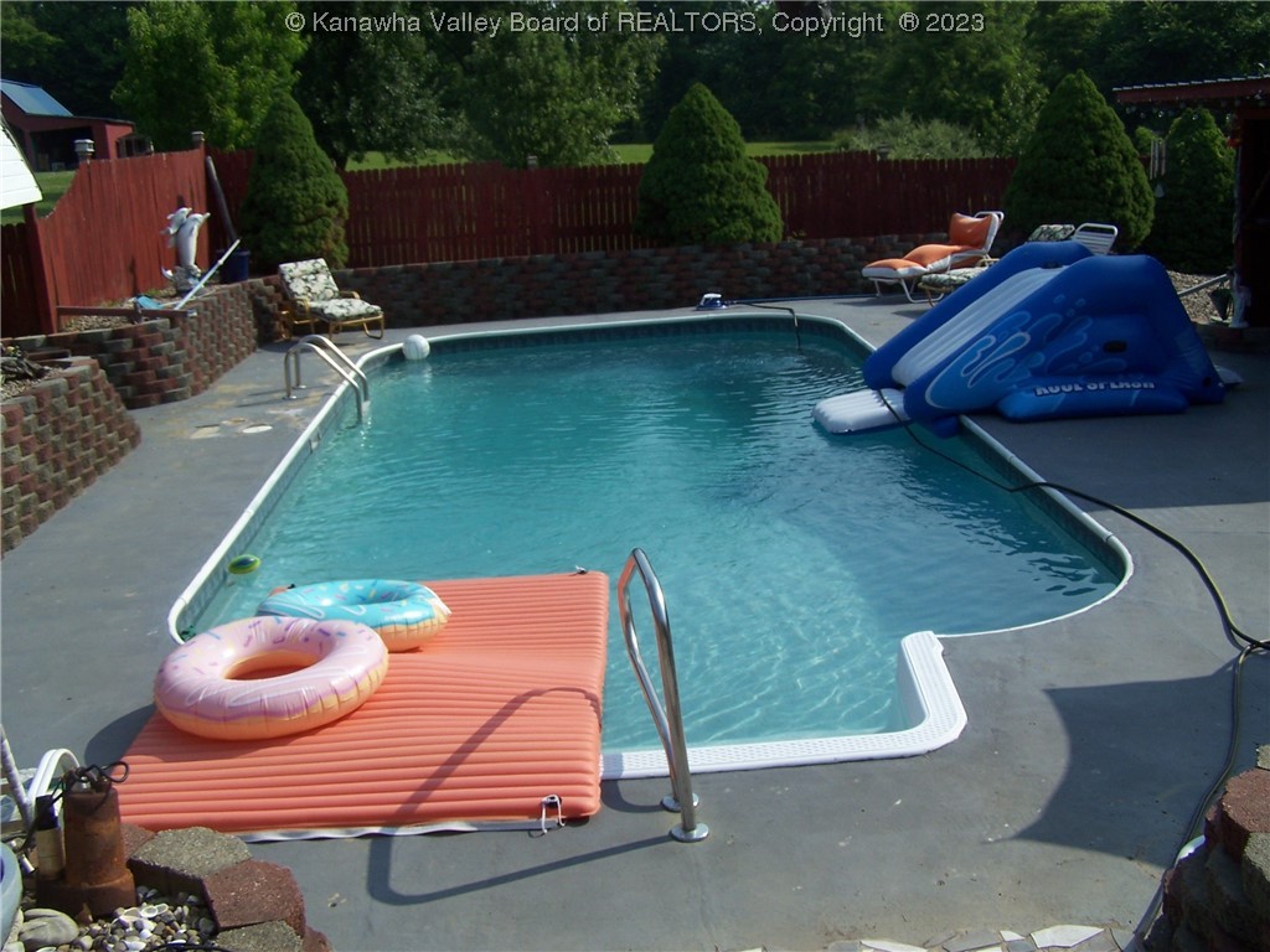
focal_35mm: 38
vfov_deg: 37.7
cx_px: 635
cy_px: 476
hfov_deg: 49.0
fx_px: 1394
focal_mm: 6.3
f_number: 4
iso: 80
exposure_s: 1/1000
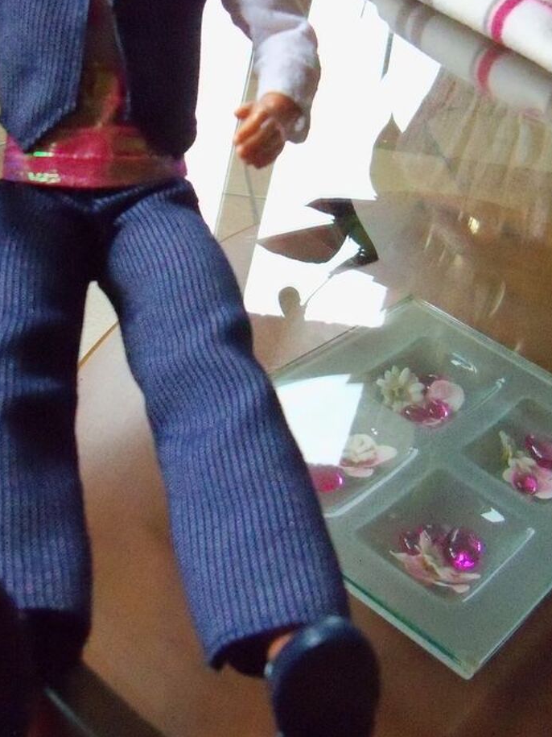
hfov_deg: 28.2
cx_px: 155
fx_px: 1085
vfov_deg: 36.9
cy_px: 218
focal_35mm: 51
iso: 1250
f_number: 3.5
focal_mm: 6.2
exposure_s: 1/30
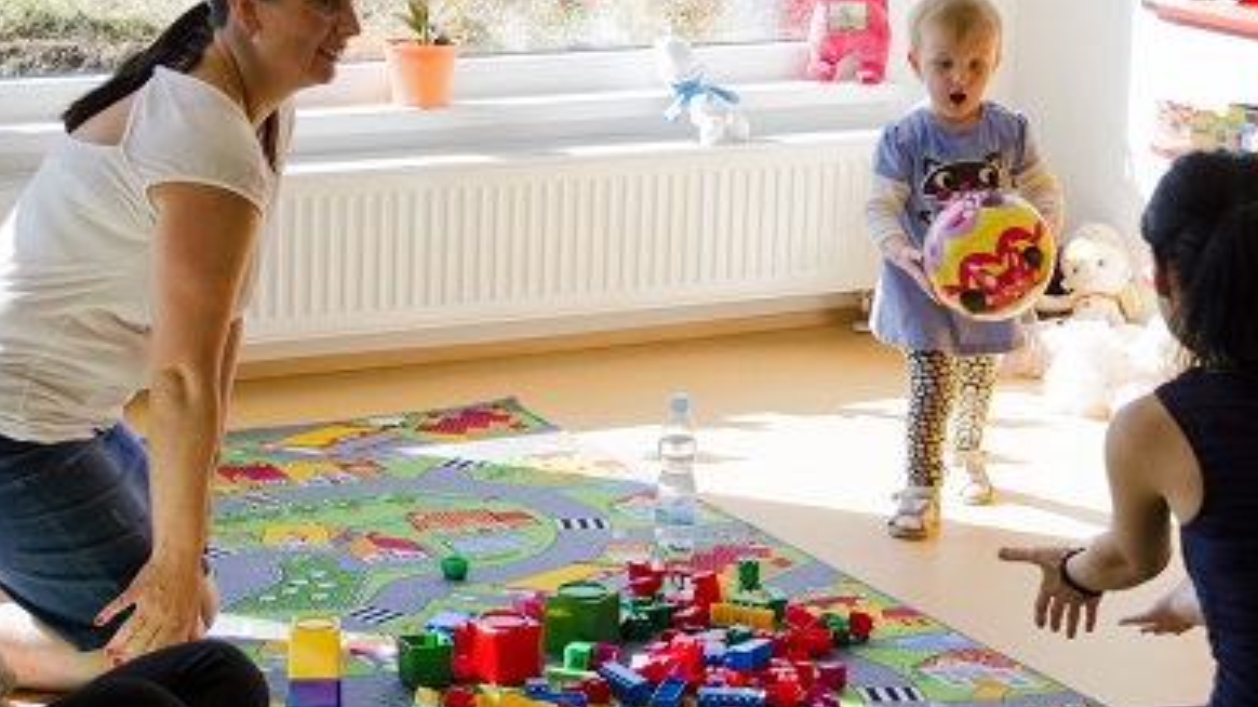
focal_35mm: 110
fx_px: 3657
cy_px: 186
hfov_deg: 19.5
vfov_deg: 11.0
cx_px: 734
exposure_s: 1/250
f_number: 8
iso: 140
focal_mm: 55
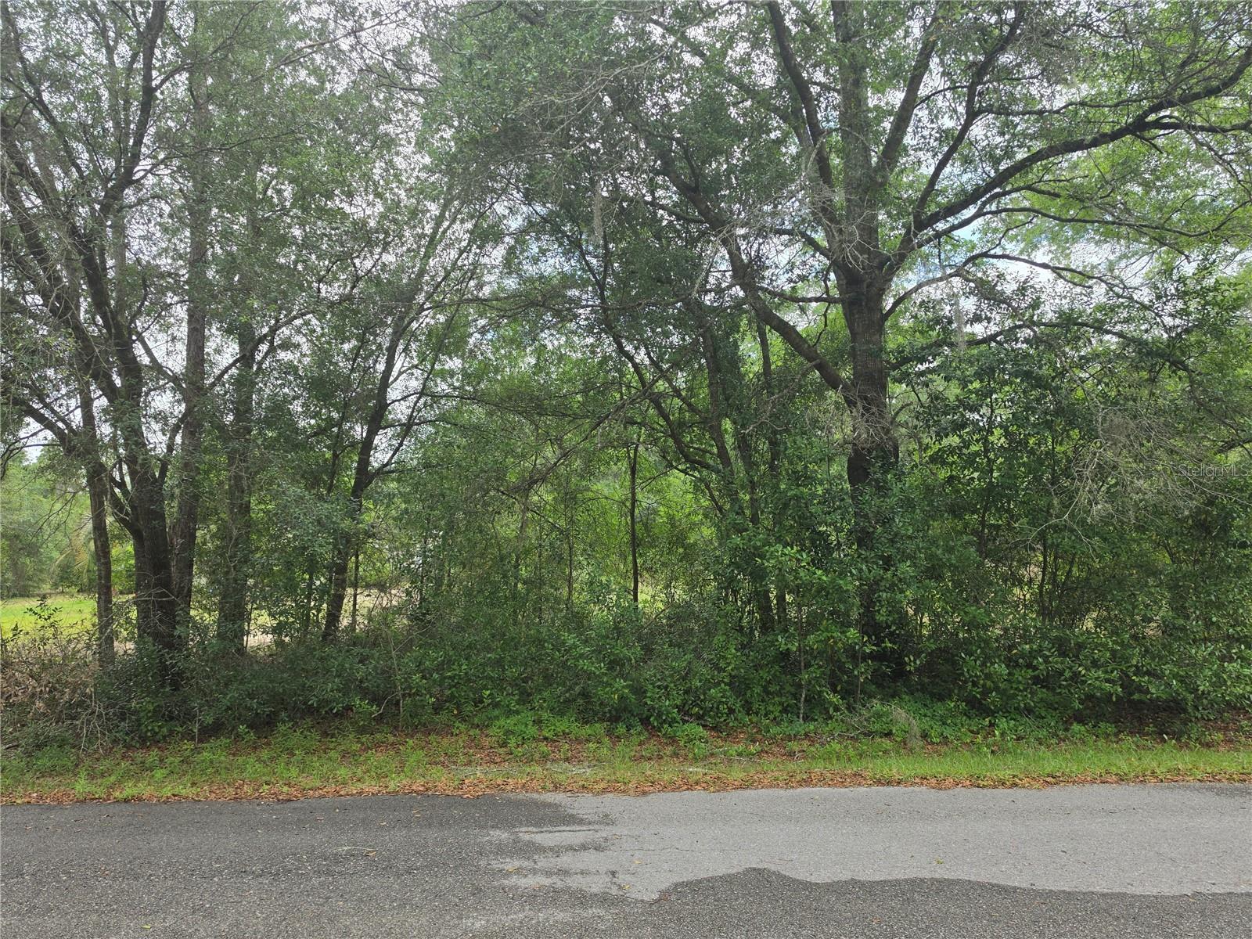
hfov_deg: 73.9
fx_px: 832
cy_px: 470
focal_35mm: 23
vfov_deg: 58.9
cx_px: 626
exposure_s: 1/1834
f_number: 1.4
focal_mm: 6.5
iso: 64
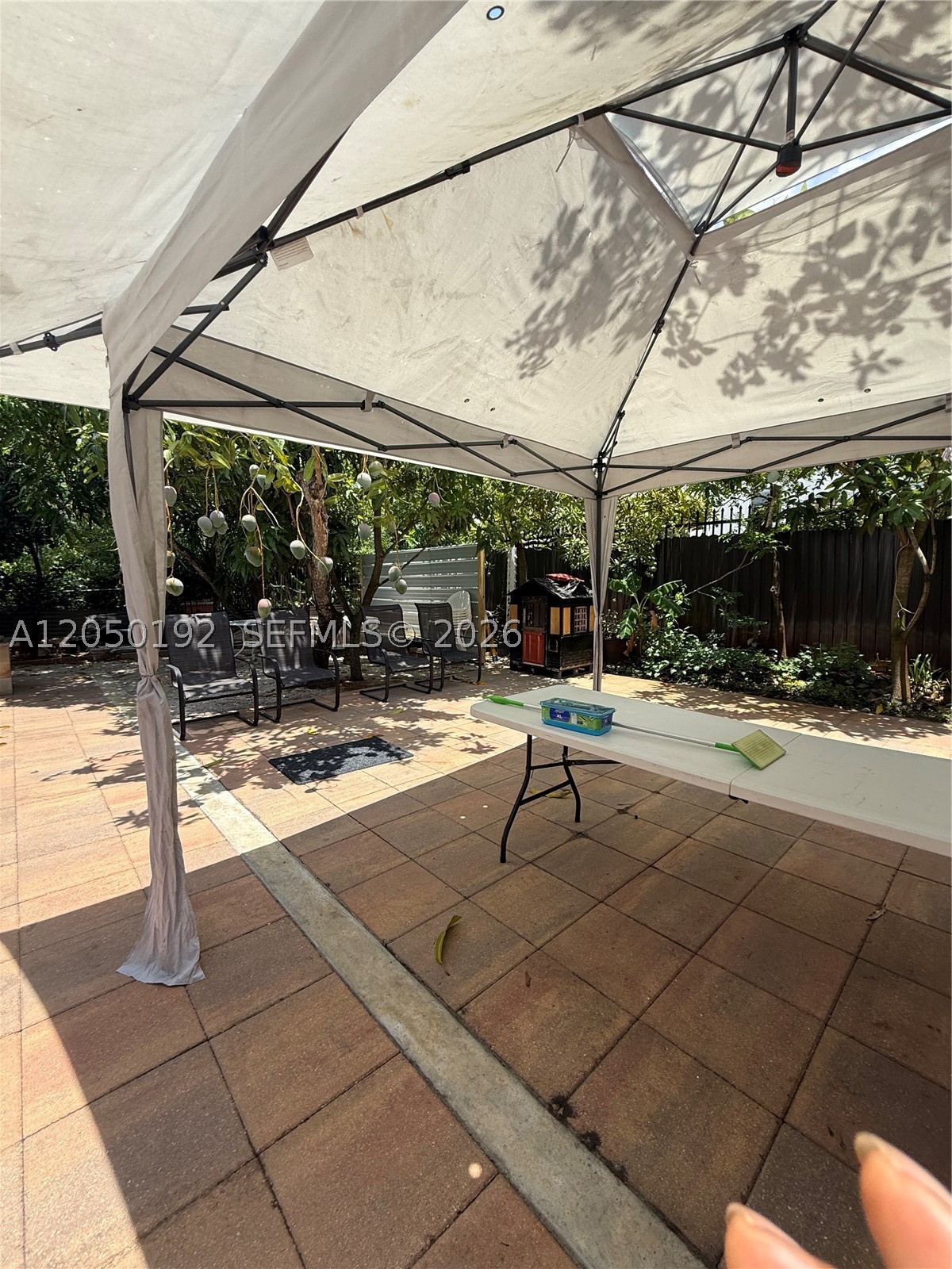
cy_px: 634
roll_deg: +1.3
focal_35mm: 14
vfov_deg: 102.1
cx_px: 476
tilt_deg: -4.5
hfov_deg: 85.7
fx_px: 513
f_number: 2.2
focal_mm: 2.22
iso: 50
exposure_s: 1/830
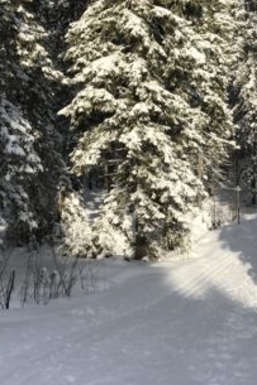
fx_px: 707
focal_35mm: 66
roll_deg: +4.3
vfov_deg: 30.1
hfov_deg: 20.1
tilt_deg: +6.0
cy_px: 109
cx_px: 243
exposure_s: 1/2591
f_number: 1.8
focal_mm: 3.99
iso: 20
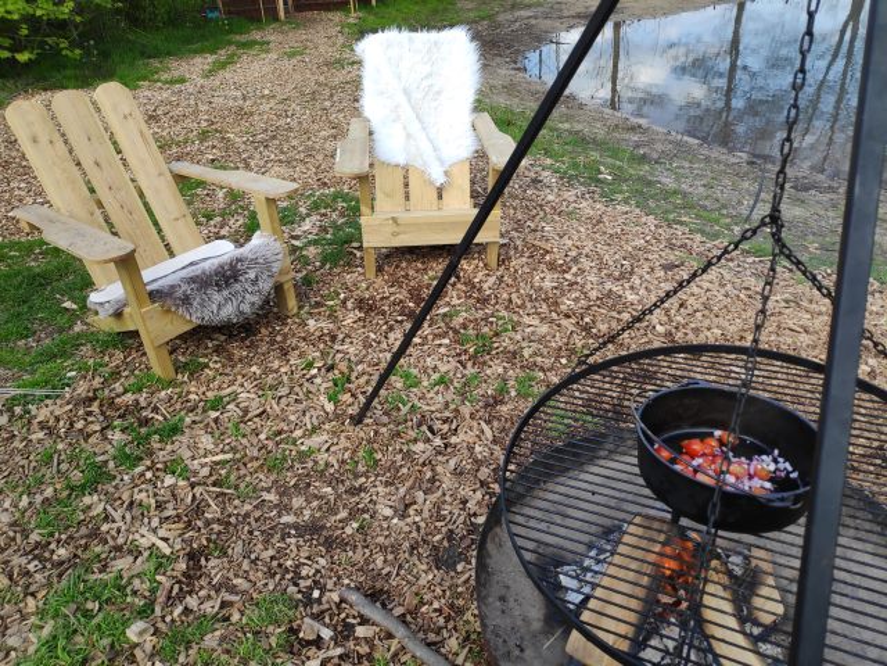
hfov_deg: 81.7
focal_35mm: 20
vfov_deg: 66.0
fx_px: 512
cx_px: 444
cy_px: 333
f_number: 1.9
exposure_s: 1/618
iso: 100
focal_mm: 3.94
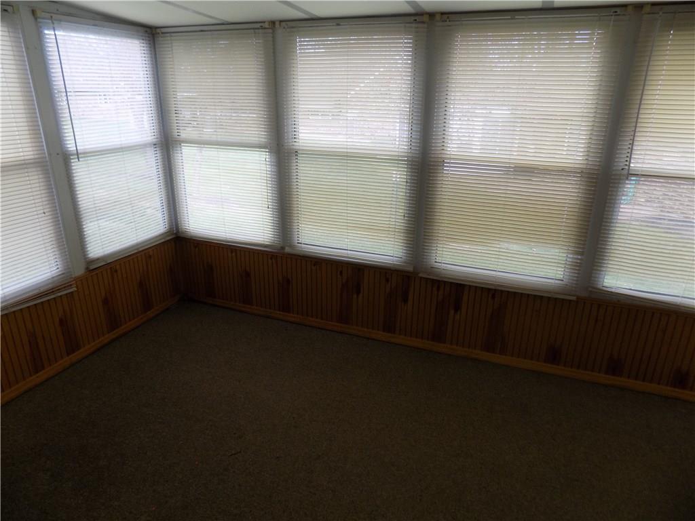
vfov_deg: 58.9
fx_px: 462
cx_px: 348
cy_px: 260
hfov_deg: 73.9
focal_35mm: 23
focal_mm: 4
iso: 80
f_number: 3.1
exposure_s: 1/50
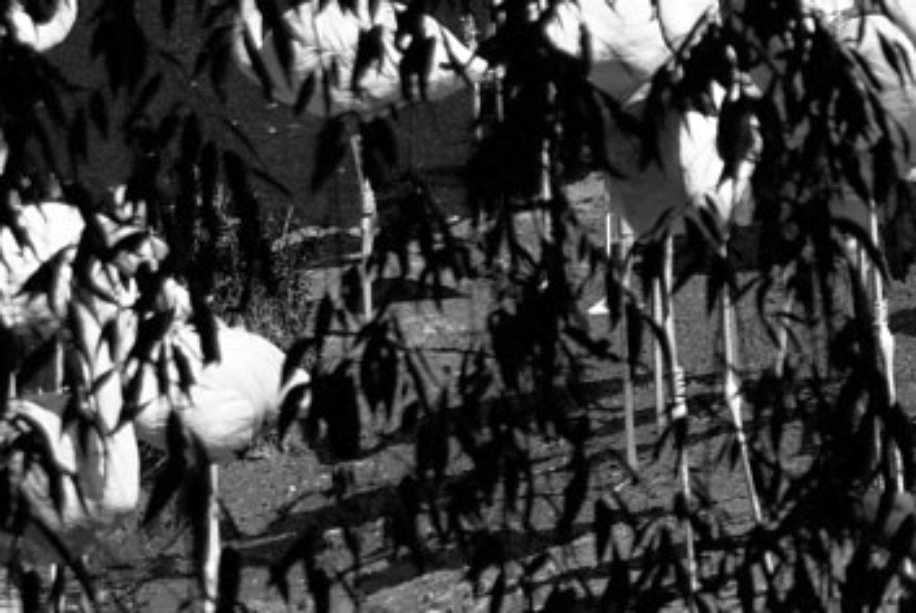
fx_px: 14897
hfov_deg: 3.5
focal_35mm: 585
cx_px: 2032
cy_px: 55
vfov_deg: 2.4
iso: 100
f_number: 4.5
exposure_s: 1/1000
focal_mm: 86
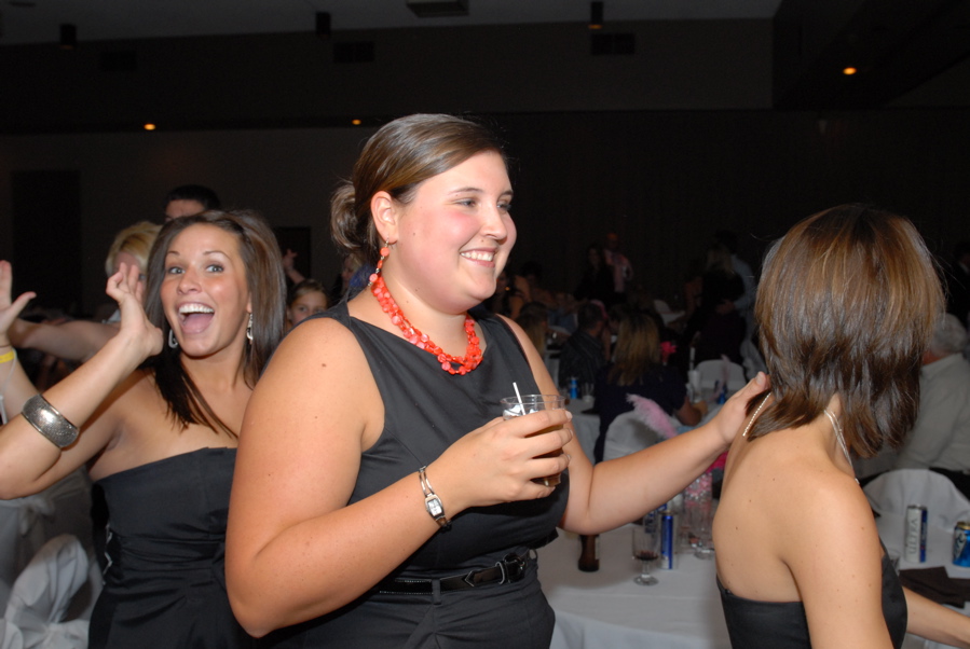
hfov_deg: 53.1
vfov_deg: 37.0
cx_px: 485
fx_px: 971
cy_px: 324
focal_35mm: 36
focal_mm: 24
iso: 400
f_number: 5.6
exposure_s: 1/60
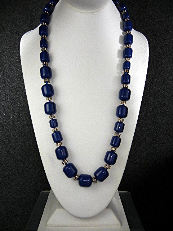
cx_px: 86
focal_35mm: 30
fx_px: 200
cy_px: 116
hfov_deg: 46.8
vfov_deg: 60.0
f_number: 3.5
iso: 160
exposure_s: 1/51.4
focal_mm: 5.4
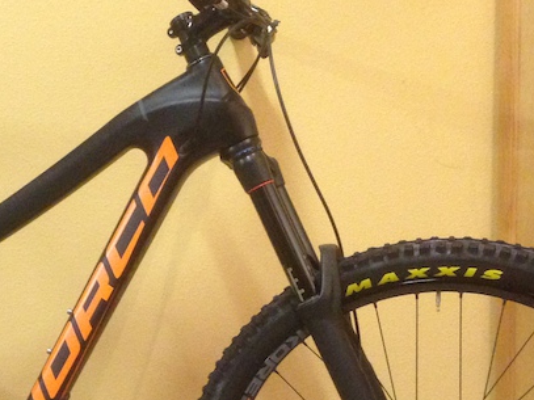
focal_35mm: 83
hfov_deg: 23.1
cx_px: 76
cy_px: 396
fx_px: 1280
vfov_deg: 17.4
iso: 400
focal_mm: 4.12
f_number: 2.4
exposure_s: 1/15
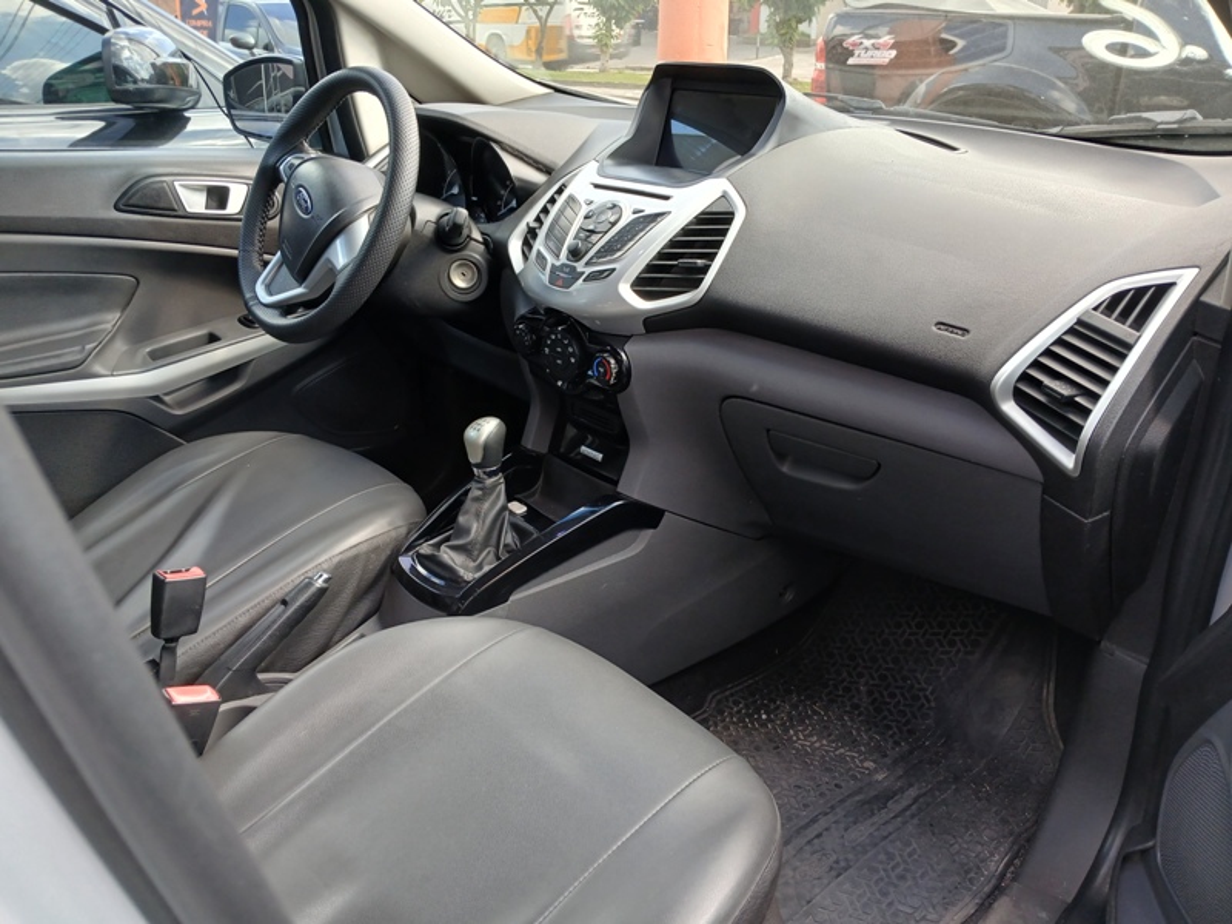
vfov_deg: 53.1
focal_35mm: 26
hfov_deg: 67.3
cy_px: 462
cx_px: 616
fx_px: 925
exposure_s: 1/60
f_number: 1.8
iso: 50
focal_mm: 3.98
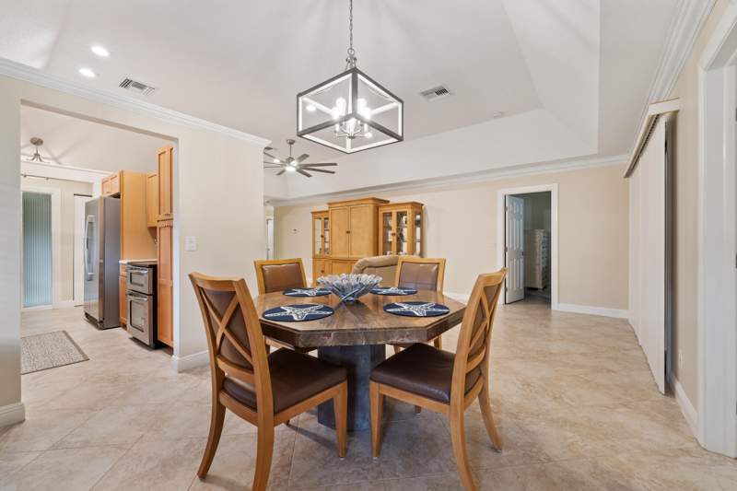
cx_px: 368
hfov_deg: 104.3
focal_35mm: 14
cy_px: 246
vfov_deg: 81.2
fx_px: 287
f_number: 9
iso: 250
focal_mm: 14
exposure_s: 1/4
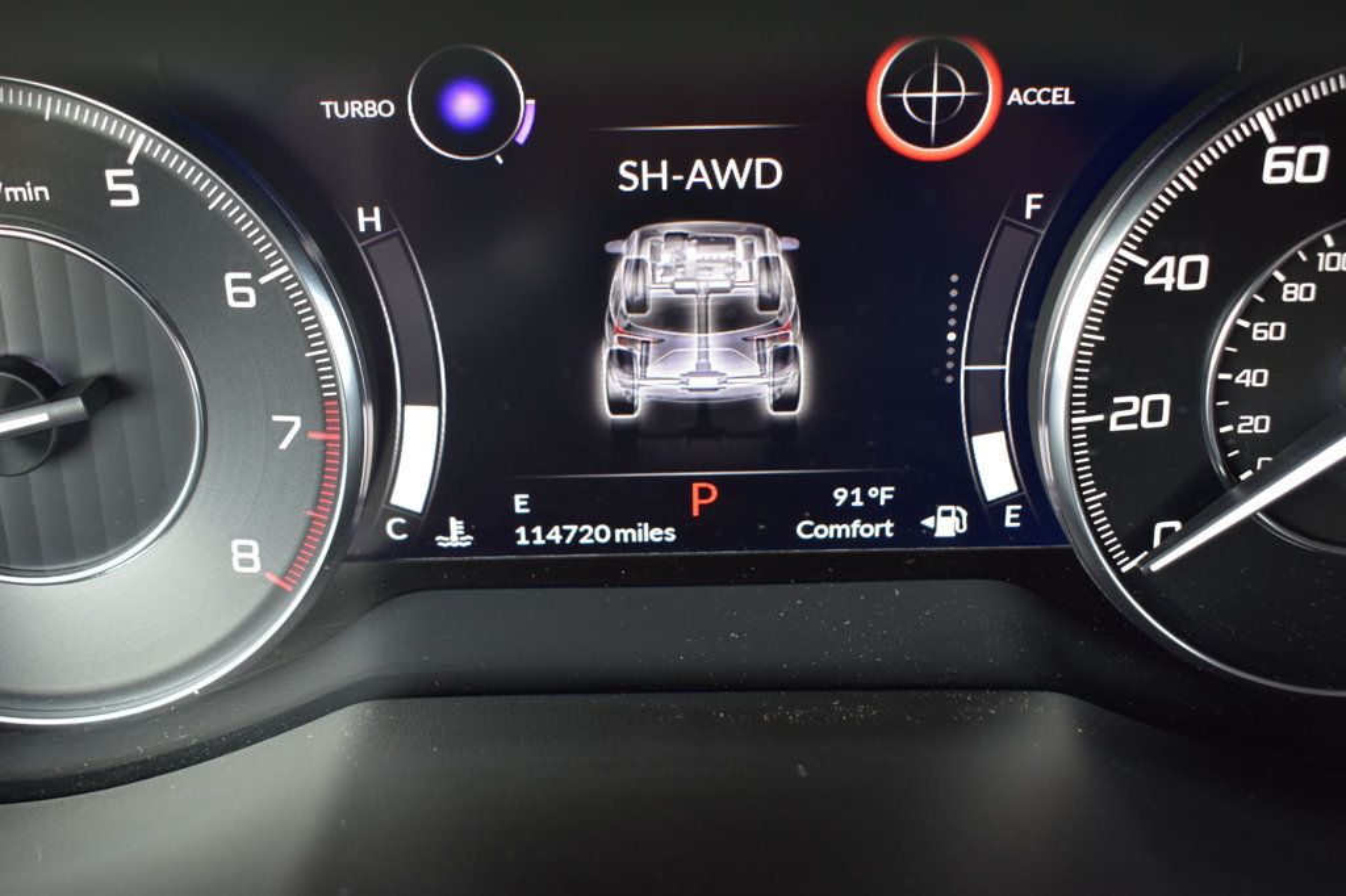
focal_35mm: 45
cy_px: 448
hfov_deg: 43.6
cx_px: 673
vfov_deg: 29.8
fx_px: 1682
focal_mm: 30
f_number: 6.3
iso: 400
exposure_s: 1/15
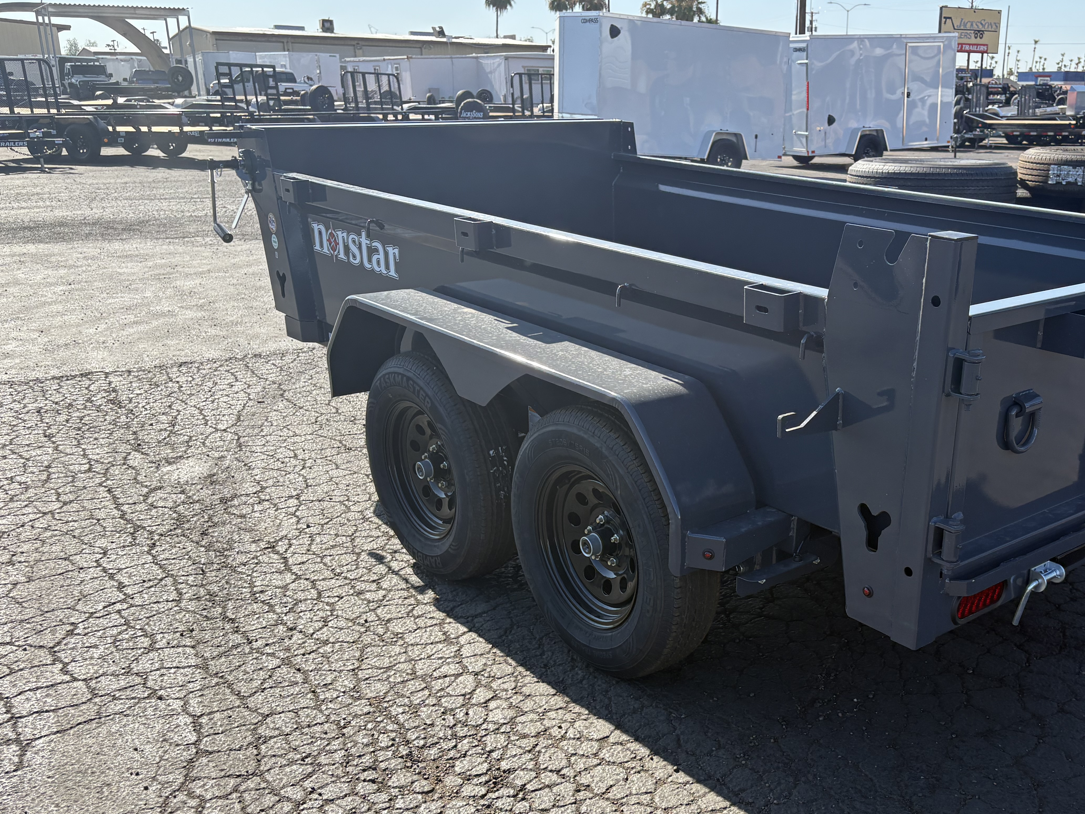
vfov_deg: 39.5
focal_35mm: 36
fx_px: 1128
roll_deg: -0.1
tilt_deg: -16.2
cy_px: 494
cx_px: 709
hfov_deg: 50.6
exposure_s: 1/1451
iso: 50
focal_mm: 5.96
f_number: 1.6
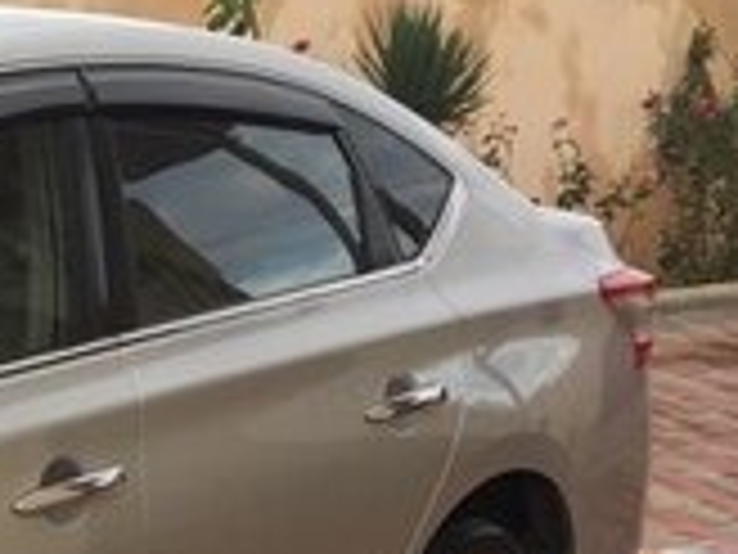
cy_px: 872
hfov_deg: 15.1
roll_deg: -2.0
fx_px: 2494
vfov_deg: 12.0
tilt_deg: -18.5
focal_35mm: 117
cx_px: -490
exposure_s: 1/193
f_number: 2.2
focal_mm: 4.15
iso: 32
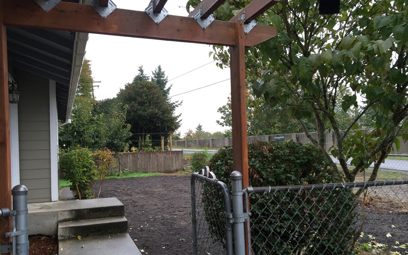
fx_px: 345
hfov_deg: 61.2
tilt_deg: -4.9
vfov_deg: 40.5
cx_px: 205
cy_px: 150
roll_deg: +0.2
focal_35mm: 31
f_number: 2.2
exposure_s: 1/120
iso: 40
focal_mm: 4.15
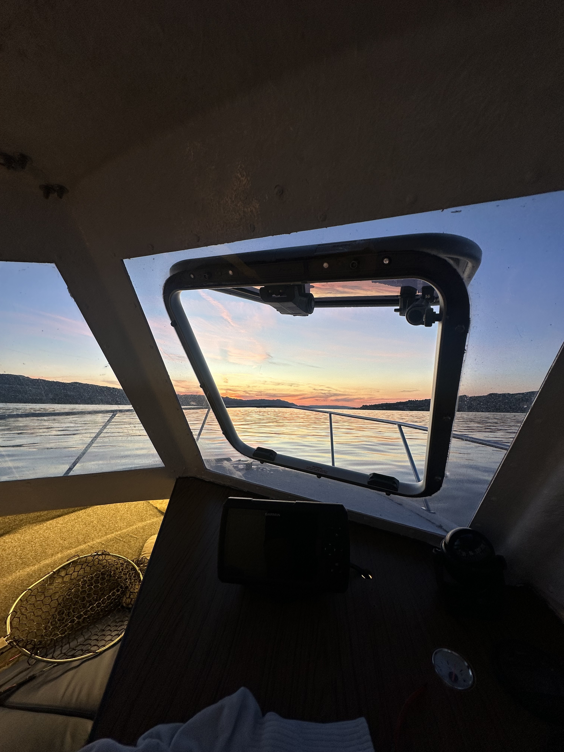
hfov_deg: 85.7
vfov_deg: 102.1
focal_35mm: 14
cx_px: 282
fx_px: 304
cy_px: 376
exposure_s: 1/99
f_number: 2.2
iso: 50
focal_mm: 2.22
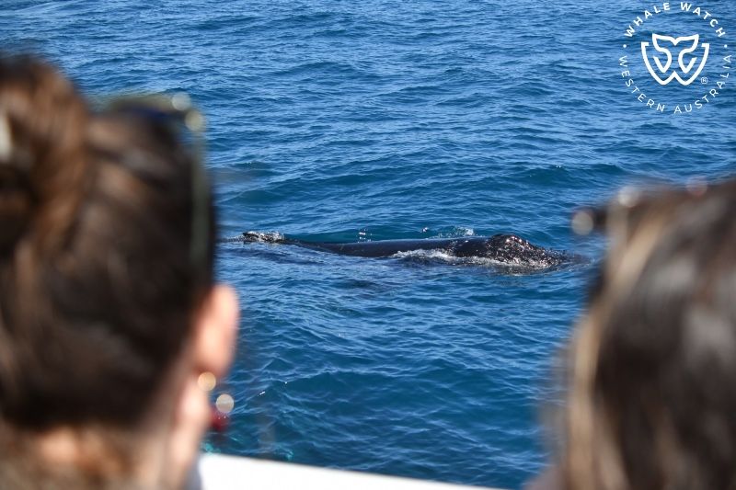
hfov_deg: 33.4
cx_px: 368
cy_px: 245
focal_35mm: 60
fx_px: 1226
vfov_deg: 22.6
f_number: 5
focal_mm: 60
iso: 1250
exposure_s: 1/8000
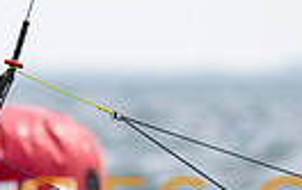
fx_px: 16596
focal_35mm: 2013
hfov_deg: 1.0
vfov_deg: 0.7
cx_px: -174
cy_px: 193
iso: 400
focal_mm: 300
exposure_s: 1/4000
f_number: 5
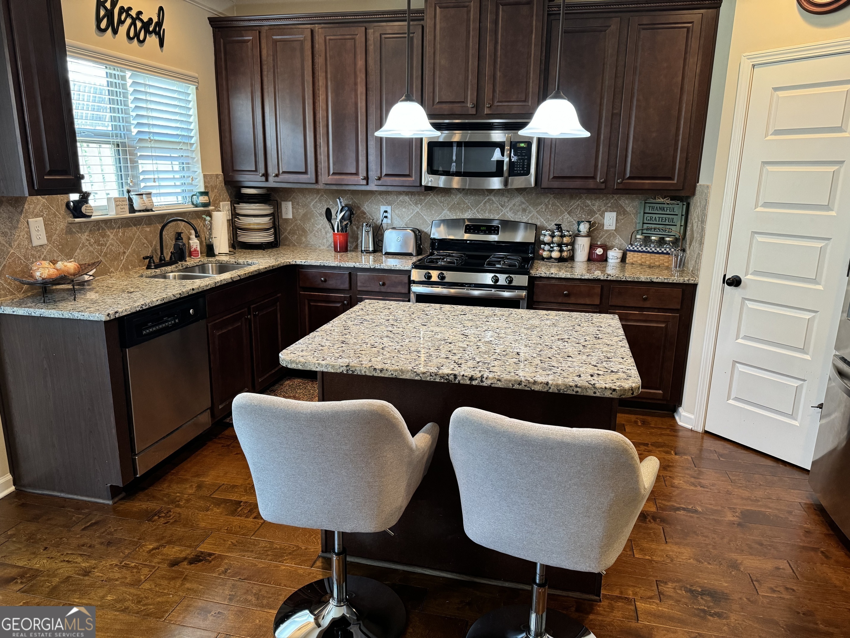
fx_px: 589
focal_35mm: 24
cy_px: 319
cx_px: 425
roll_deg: -1.1
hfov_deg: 71.6
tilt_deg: -14.4
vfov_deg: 56.8
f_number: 1.78
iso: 320
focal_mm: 6.76
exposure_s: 1/60
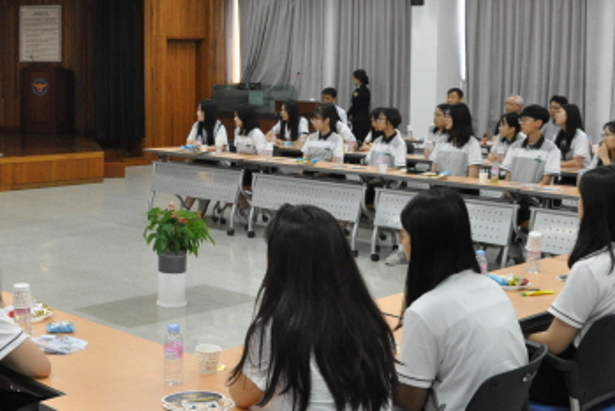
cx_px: 139
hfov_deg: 35.9
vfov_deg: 24.9
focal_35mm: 54
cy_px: 122
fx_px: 923
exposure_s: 1/100
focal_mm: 18
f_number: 7.1
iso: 1600
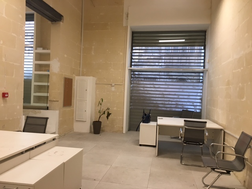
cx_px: 126
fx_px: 211
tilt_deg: -0.9
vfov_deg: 48.2
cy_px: 94
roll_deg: -3.2
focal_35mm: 29
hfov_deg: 61.7
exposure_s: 1/33
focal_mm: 4.15
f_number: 2.2
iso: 64
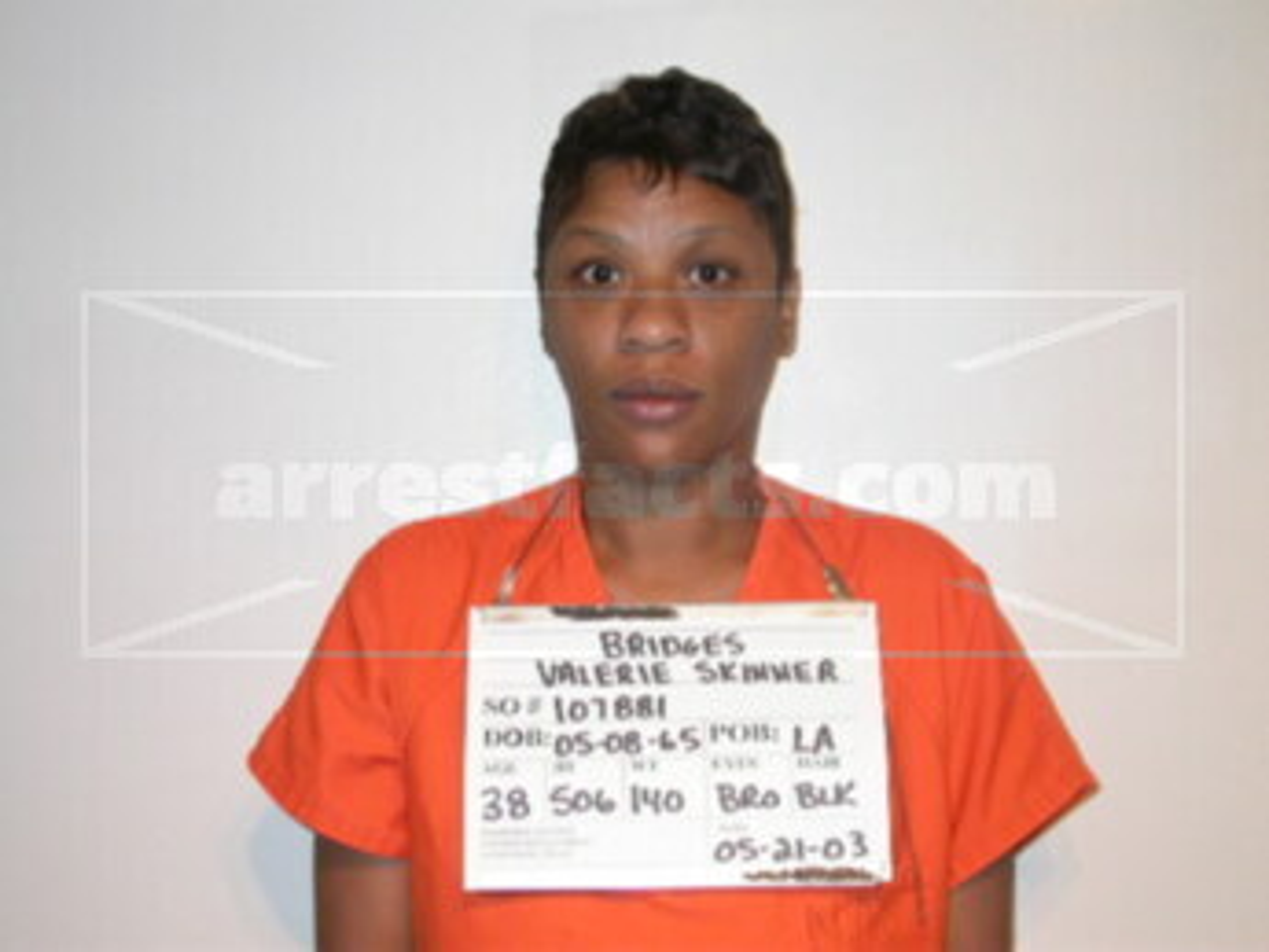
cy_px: 476
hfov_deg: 32.2
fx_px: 2200
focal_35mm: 60
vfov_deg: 24.4
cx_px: 634
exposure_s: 1/60.3
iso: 100
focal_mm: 12.4
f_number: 3.1
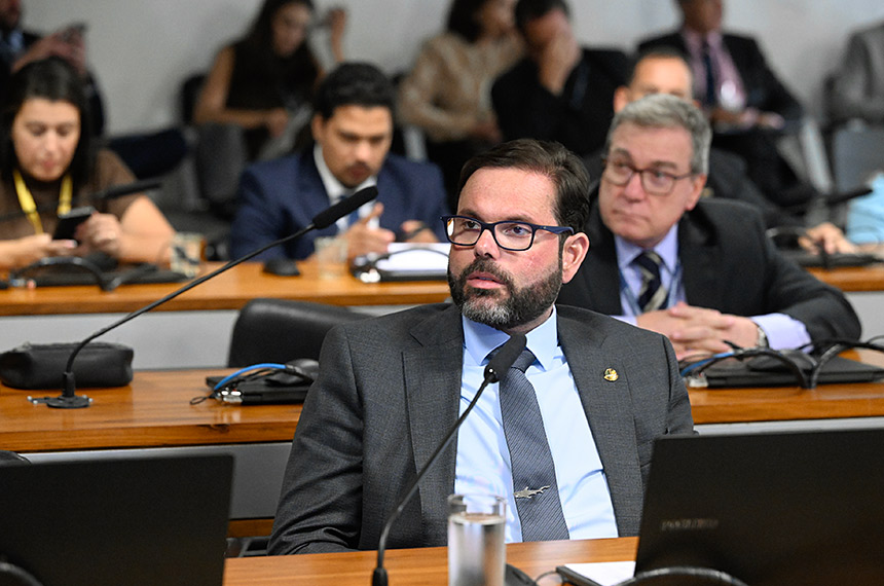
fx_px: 2941
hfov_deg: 17.1
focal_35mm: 120
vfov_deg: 11.4
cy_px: 293
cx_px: 442
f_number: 4
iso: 6400
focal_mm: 120
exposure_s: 1/200
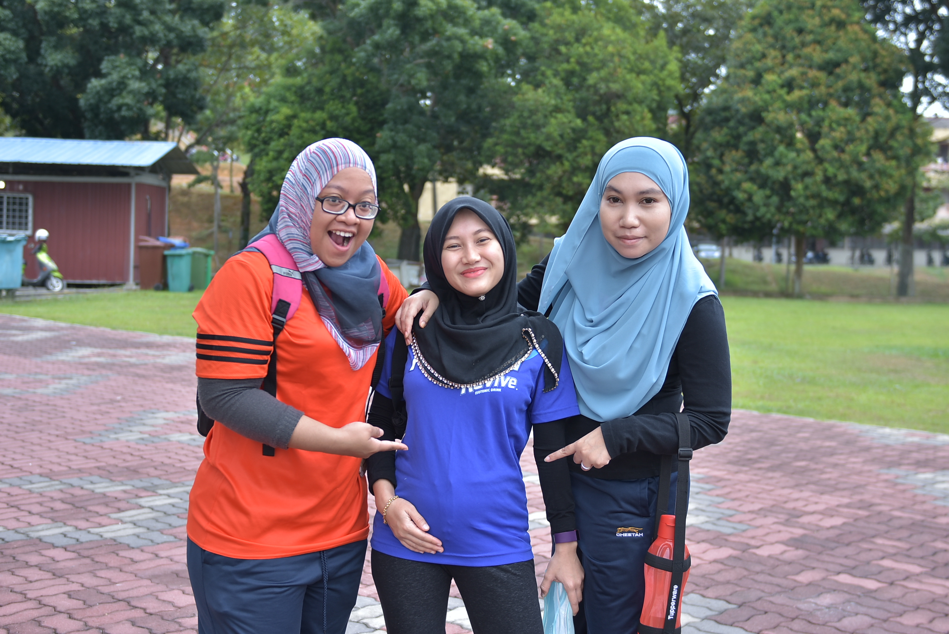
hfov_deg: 38.9
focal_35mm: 51
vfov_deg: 26.5
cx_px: 474
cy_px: 317
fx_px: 1345
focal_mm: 34
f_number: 2.8
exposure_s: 1/200
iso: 100
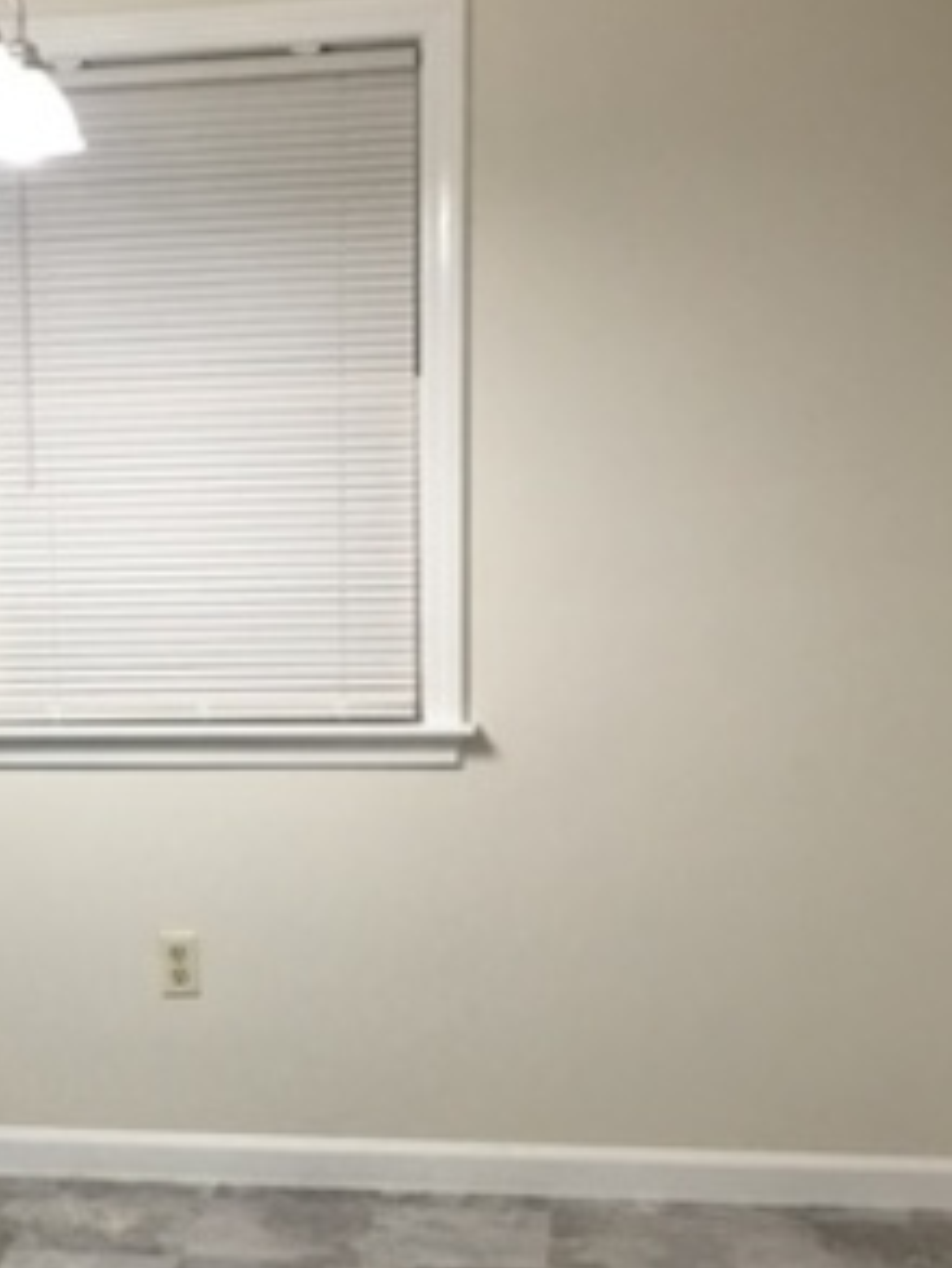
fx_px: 2418
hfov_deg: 21.7
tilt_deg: -13.3
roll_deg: +1.5
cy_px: 954
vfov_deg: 28.9
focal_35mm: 66
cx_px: 78
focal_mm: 4.15
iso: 40
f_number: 2.2
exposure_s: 1/30
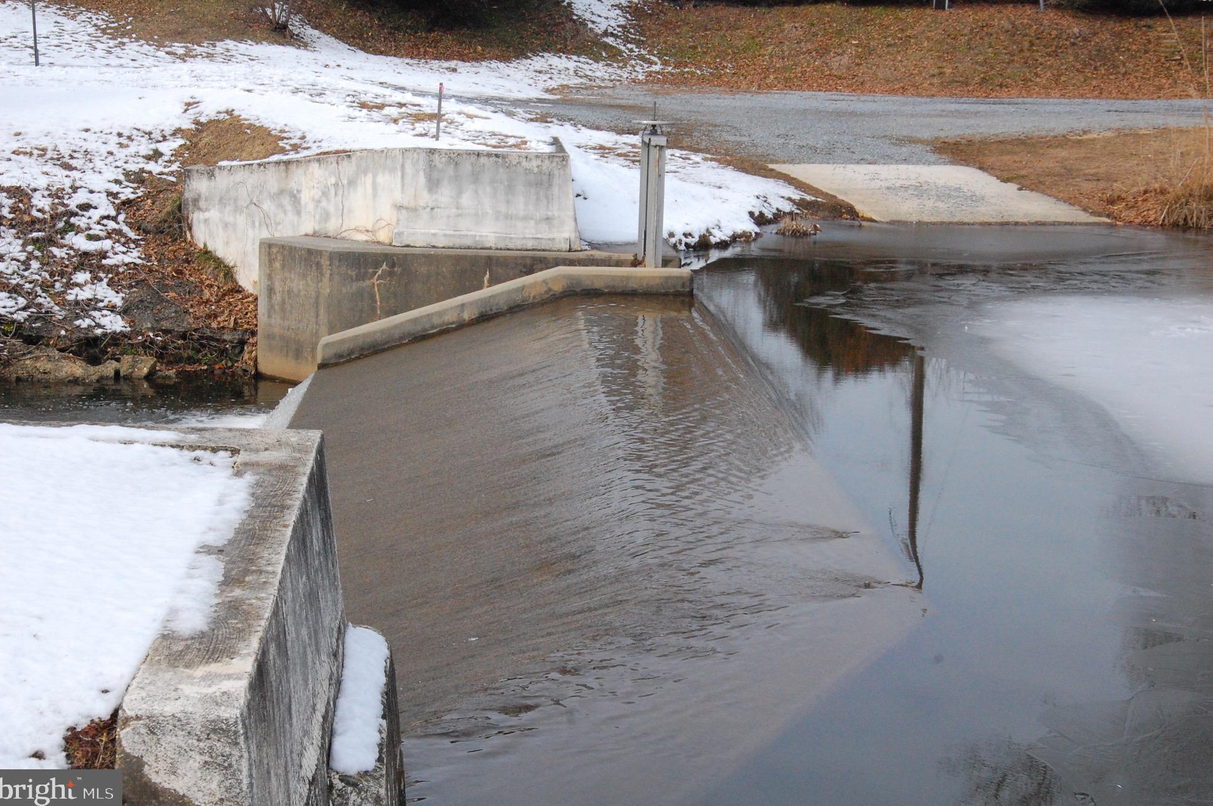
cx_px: 613
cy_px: 398
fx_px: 2188
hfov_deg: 31.0
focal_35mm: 65
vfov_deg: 20.9
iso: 1600
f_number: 18
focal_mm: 42
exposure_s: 1/1250
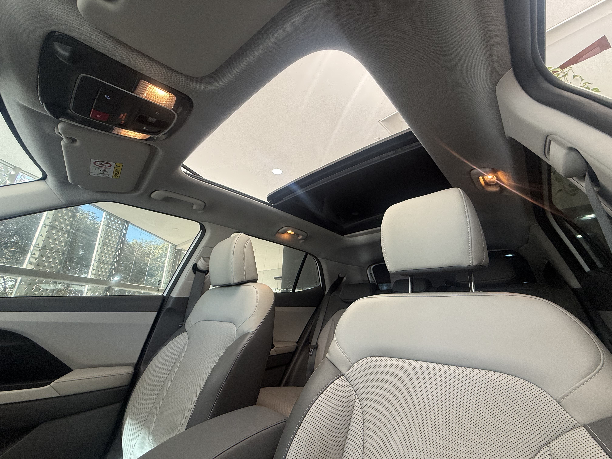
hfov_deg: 102.1
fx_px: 248
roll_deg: -1.2
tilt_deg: +19.2
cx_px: 306
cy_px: 230
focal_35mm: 14
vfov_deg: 85.7
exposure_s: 1/99
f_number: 2.2
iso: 125
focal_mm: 2.22
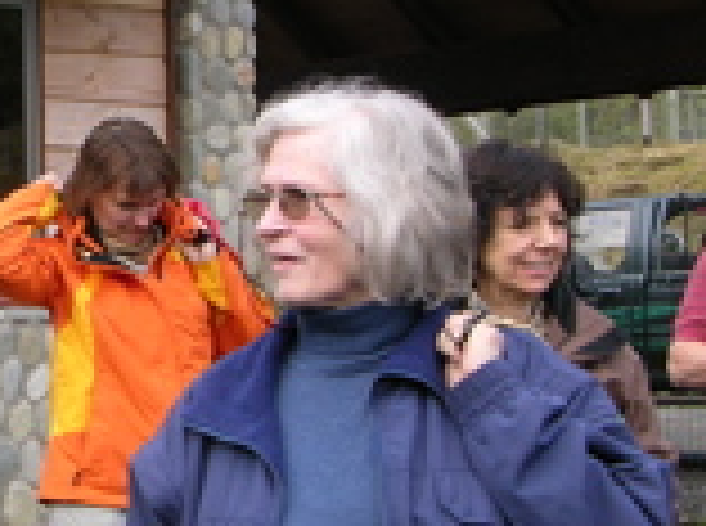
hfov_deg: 13.6
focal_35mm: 143
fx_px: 2910
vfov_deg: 10.3
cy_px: 238
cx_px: -58
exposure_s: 1/99.5
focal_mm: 8.9
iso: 50
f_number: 4
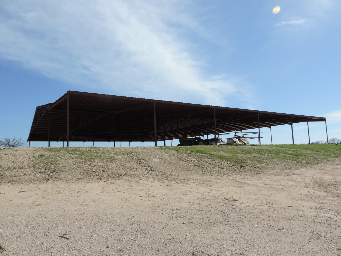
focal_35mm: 24
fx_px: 236
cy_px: 128
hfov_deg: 71.6
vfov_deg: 56.8
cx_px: 170
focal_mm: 4.3
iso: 80
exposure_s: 1/1250
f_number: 3.3
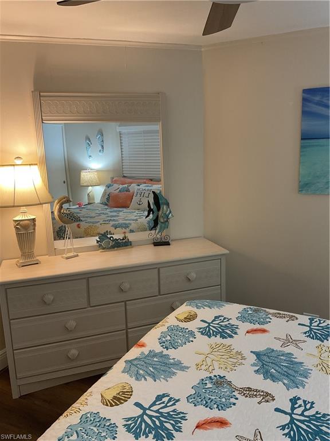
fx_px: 369
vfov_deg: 61.7
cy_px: 220
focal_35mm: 29
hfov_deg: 48.2
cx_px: 165
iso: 64
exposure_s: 1/60
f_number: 1.8
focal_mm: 3
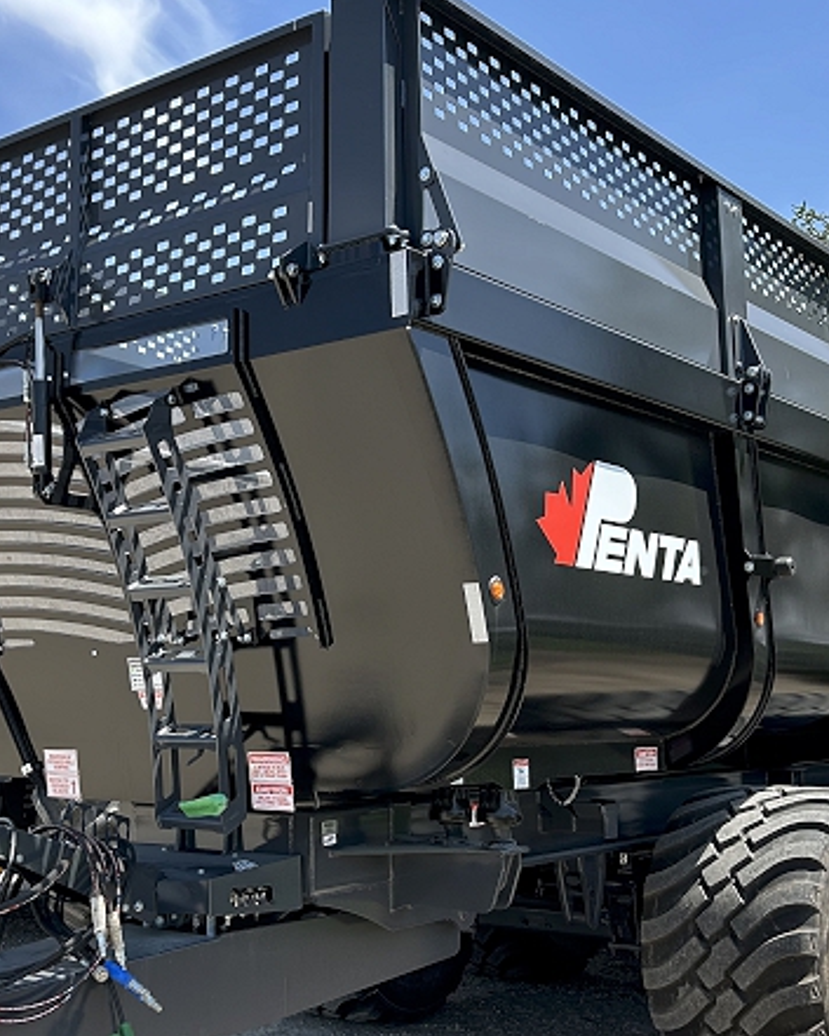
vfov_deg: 40.1
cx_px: 326
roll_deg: -0.4
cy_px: 637
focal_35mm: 46
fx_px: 1410
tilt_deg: +5.1
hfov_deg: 32.6
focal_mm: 5.7
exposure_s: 1/1934
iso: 50
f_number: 1.5
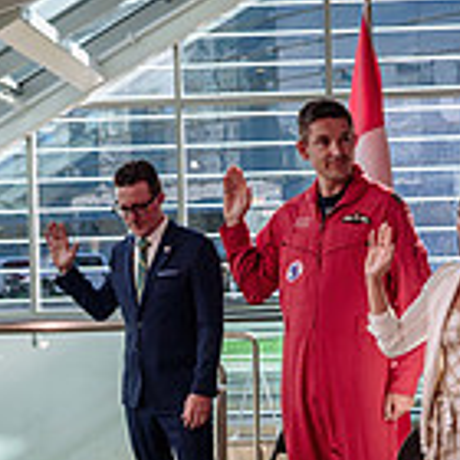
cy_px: 253
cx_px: 280
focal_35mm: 91
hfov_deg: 19.1
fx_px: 1368
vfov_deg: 19.1
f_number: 4
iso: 250
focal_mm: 24
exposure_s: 1/200
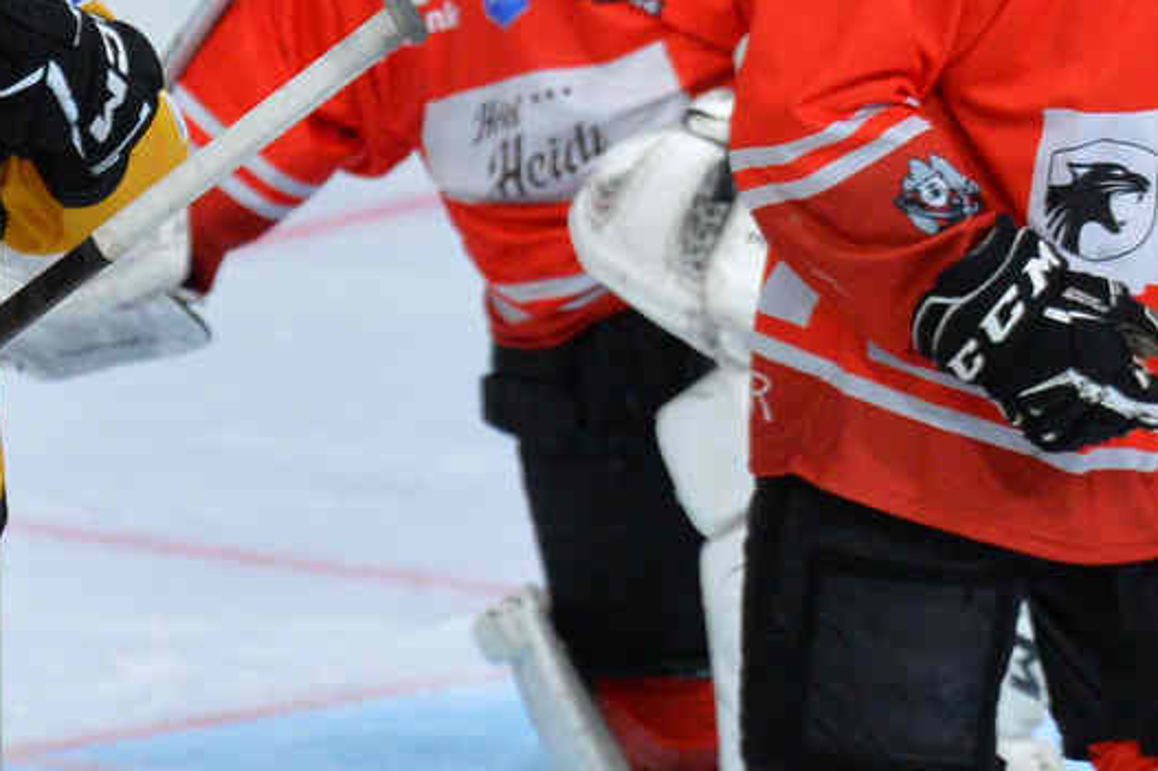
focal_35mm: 1100
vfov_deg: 1.2
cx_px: -815
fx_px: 35370
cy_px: 439
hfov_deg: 1.9
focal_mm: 290
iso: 4000
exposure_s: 1/1000
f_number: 6.3
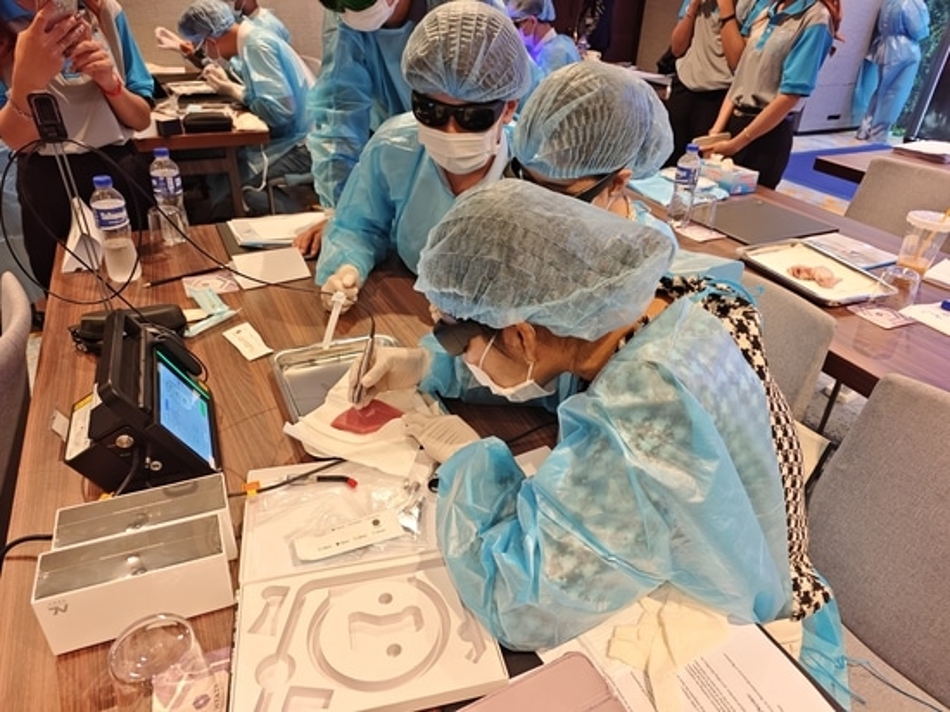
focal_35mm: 23
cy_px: 356
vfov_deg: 58.8
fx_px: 631
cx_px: 475
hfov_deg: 73.9
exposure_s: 1/456
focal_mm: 6.45
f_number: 1.68
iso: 3613
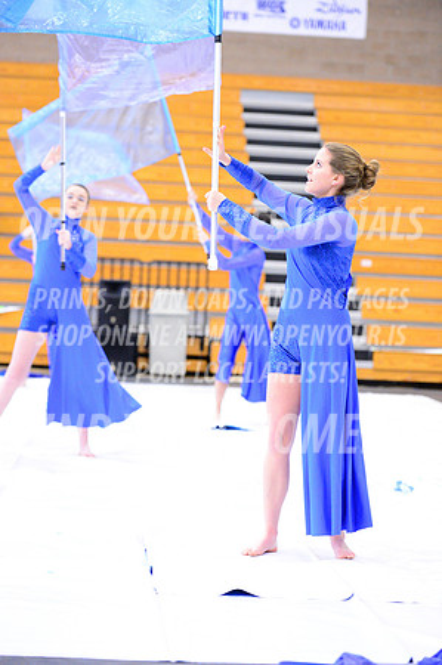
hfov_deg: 13.7
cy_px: 332
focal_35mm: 100
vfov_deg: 20.4
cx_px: 221
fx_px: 1846
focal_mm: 100
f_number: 3.2
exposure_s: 1/250
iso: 8000
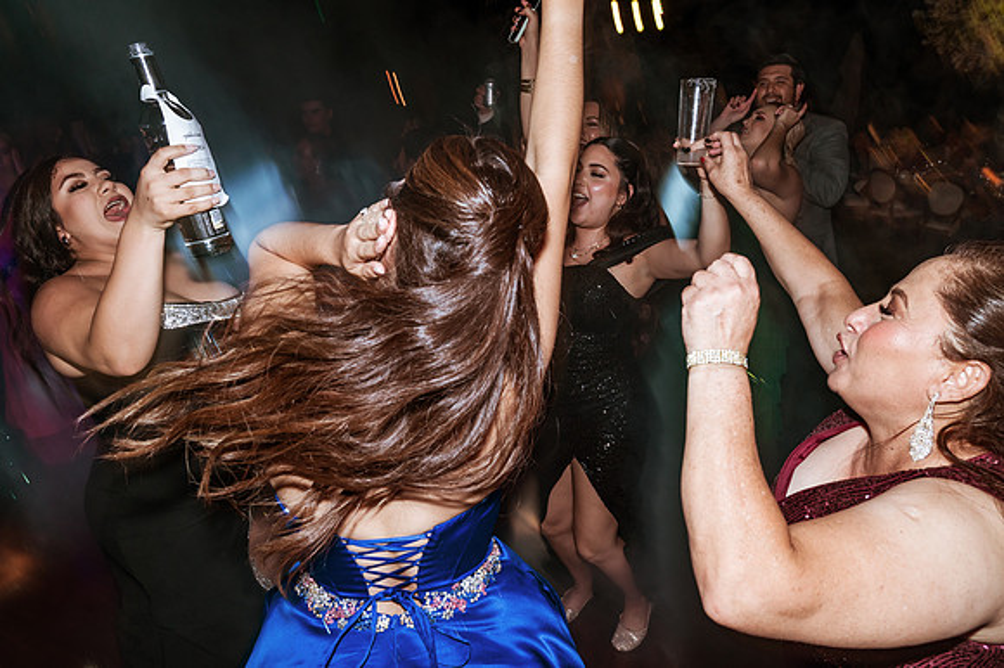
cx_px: 502
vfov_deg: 53.1
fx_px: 669
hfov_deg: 73.8
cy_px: 334
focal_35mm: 24
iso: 800
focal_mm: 24
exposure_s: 1/60
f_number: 7.1
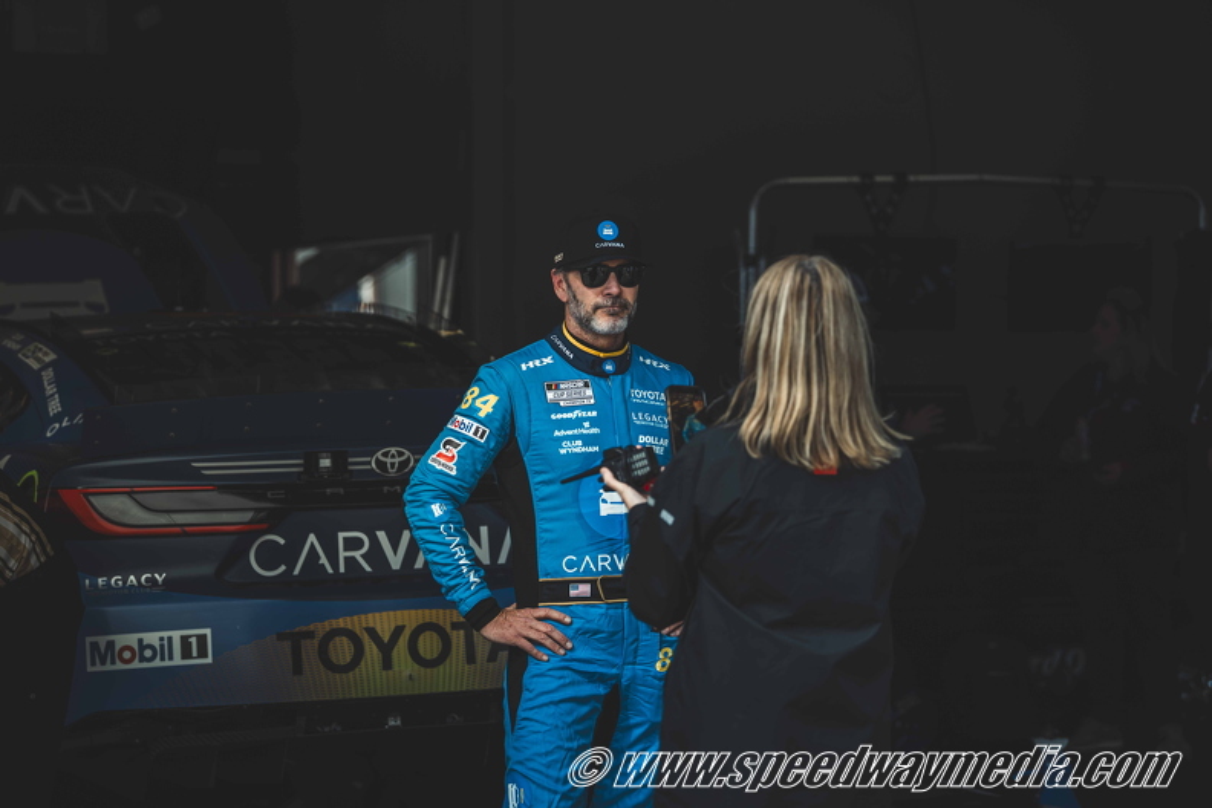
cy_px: 404
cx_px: 606
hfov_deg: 20.8
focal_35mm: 98
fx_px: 3299
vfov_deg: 14.0
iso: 100
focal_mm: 98
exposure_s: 1/250
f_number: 2.8
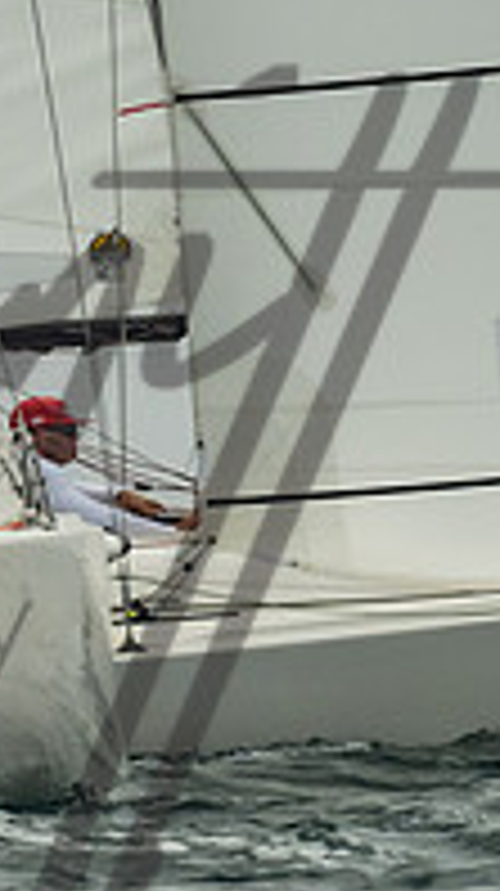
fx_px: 19731
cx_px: -553
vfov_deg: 2.6
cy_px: 666
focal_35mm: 835
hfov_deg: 1.4
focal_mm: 200
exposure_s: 1/2500
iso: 800
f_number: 9
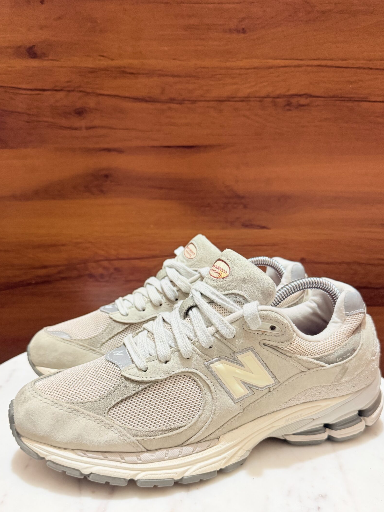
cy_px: 305
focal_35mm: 29
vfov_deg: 61.2
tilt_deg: -16.6
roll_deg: +0.4
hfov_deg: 48.2
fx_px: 429
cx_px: 199
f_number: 1.78
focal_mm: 6.76
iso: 500
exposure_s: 1/50
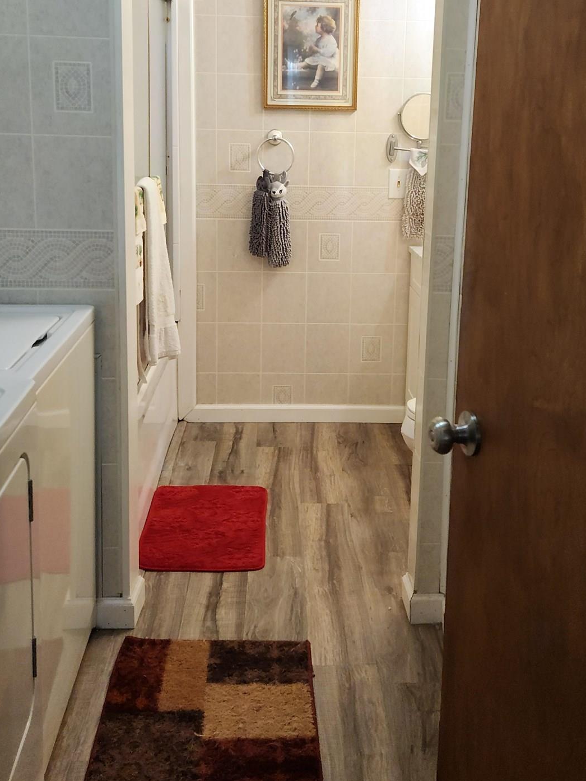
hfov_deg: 37.7
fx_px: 858
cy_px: 277
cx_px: 322
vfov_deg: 48.4
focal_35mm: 38
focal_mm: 5.4
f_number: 1.8
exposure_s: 1/40
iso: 160
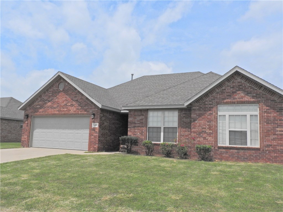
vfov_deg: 46.8
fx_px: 245
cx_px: 142
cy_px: 106
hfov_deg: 60.0
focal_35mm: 30
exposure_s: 1/2500
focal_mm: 5.4
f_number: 8
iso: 400
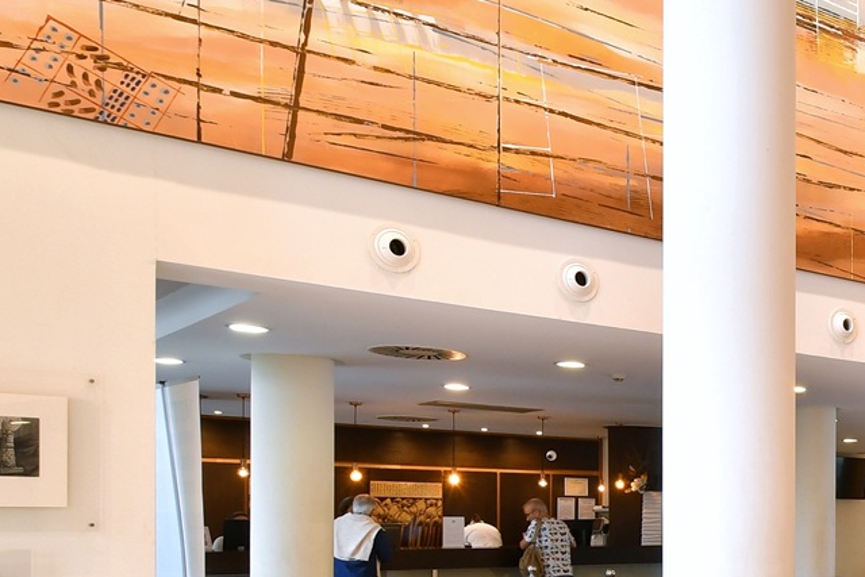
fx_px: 1081
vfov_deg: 28.7
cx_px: 977
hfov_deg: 36.2
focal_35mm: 45
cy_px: 523
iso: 400
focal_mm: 10
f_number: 7.1
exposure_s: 1/10
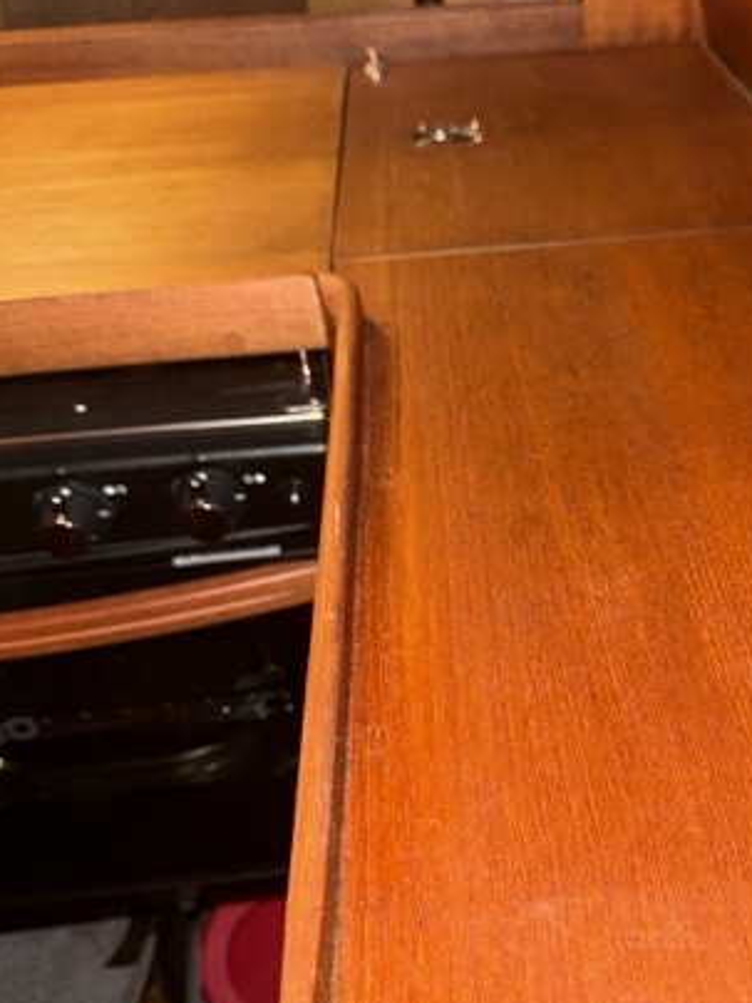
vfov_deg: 48.9
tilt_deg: -36.9
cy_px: 564
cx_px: 588
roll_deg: -1.2
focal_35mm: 38
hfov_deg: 36.6
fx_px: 1101
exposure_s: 1/6
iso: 80
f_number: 1.78
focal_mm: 6.76
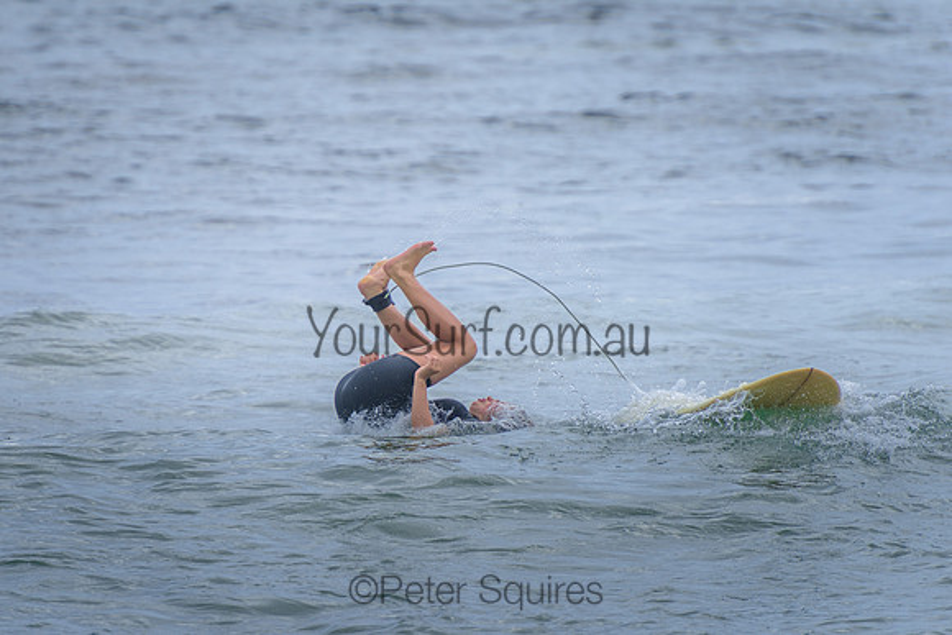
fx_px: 12969
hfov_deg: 4.2
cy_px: 246
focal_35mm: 490
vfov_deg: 2.8
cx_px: 369
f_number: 5.6
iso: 200
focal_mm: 400
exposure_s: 1/1600
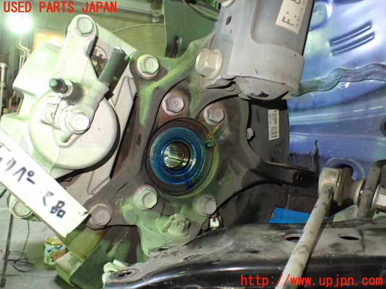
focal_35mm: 30
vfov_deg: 46.8
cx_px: 193
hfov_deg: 60.0
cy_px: 144
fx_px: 335
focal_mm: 5.4
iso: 1000
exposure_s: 1/30
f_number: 2.3
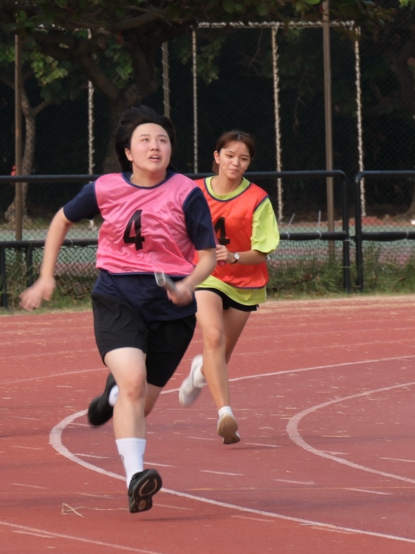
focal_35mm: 262
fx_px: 4187
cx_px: 10
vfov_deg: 7.6
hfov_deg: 5.7
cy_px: 277
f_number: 6.4
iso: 125
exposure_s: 1/200
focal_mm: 120.6
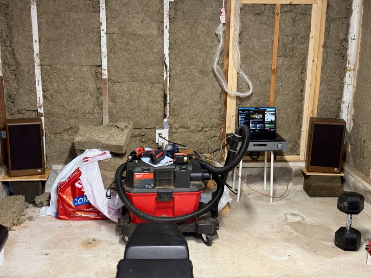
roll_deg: -1.4
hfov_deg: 39.7
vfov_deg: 30.3
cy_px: 139
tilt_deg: -14.3
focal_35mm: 48
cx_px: 186
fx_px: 514
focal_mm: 6.76
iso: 100
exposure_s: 1/60
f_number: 1.78
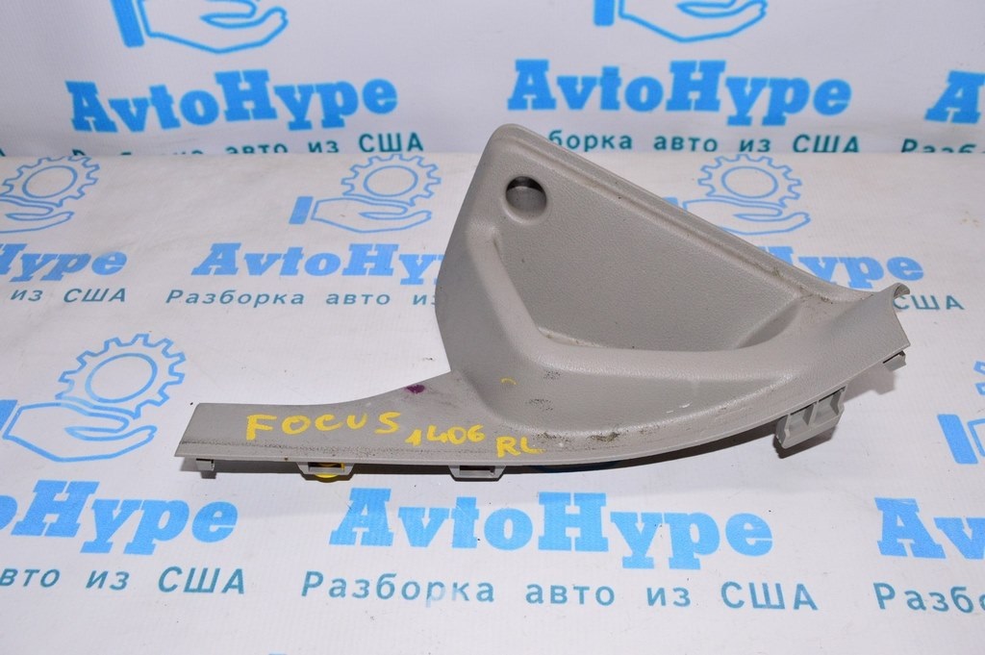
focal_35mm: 33
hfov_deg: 57.3
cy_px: 328
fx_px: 902
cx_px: 492
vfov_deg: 39.9
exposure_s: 1/200
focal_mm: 22
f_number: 8
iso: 1600
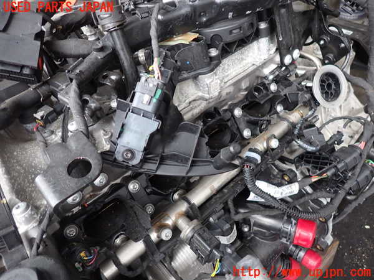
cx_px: 187
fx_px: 270
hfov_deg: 69.4
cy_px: 140
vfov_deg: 54.9
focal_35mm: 25
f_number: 2
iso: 200
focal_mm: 4.5
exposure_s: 1/40
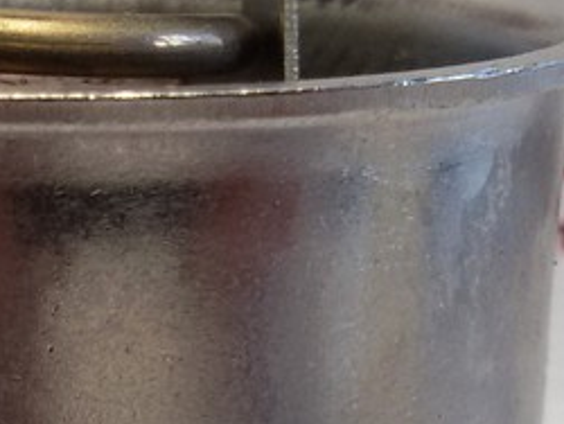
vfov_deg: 11.7
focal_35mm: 124
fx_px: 2022
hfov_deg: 15.6
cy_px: 503
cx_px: 7
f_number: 2.4
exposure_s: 1/100
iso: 50
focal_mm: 2.93
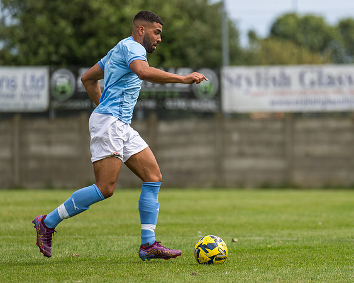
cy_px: 157
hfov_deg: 4.7
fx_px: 4268
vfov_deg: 3.8
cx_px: 226
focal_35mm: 408
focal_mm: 200
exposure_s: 1/2000
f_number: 2.8
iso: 125
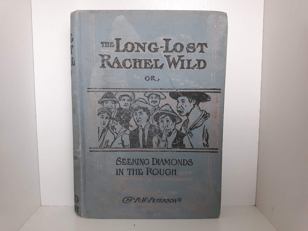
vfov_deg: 49.7
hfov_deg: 63.4
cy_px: 116
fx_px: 249
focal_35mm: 28
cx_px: 154
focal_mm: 3.7
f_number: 1.7
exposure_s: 1/40
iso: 50
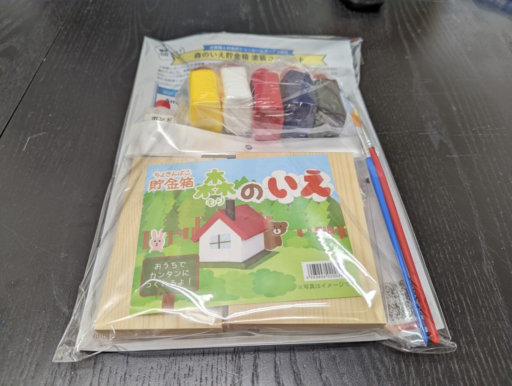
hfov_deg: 71.5
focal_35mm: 24
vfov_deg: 56.9
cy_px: 193
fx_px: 356
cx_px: 256
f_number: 1.85
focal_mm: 6.81
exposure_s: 1/100
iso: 82
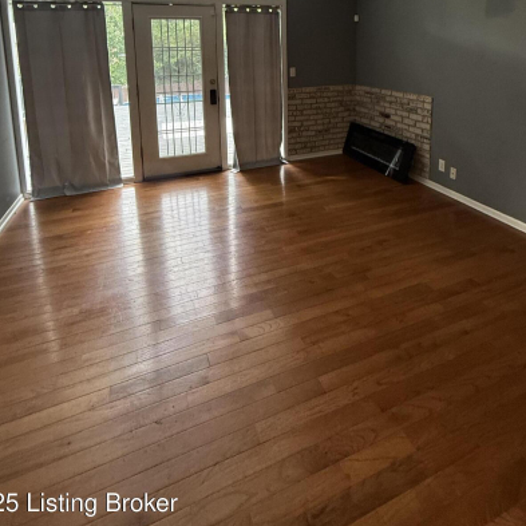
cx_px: 277
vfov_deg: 65.0
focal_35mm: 21
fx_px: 361
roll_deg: -0.2
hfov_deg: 72.1
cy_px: 97
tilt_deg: -7.6
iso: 200
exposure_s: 1/99
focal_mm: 2.22
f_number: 2.2
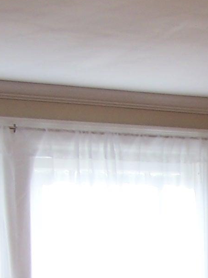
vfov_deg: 13.0
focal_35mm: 145
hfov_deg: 9.6
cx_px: 402
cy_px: 391
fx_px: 1162
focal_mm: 6.3
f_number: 2.8
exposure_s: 1/180
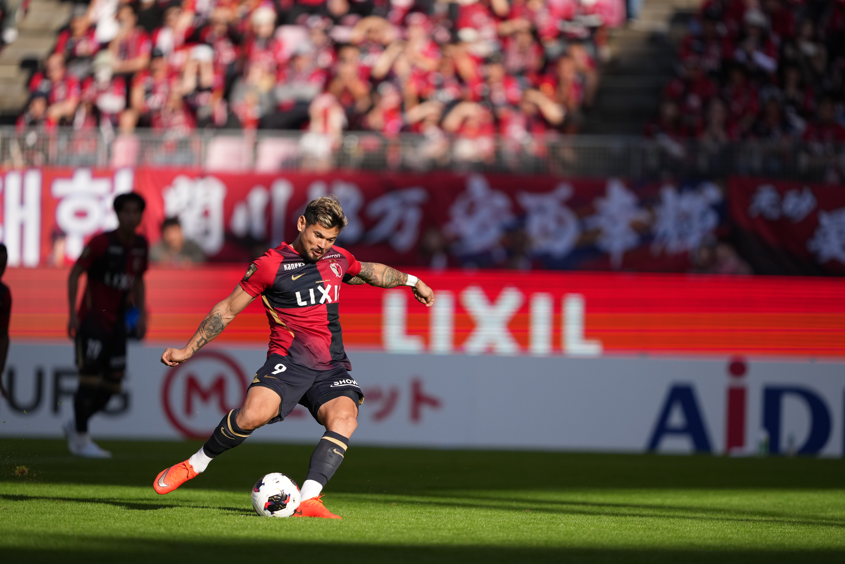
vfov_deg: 3.4
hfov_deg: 5.2
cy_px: 282
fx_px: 9388
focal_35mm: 400
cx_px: 422
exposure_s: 1/8000
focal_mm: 400
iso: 640
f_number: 2.8
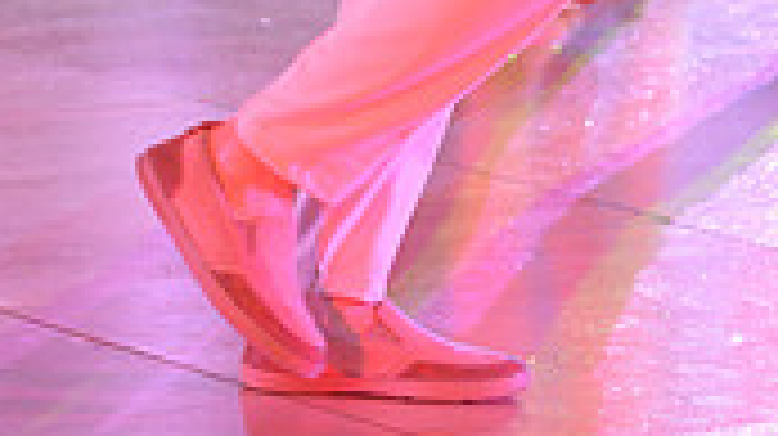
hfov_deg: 6.1
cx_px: 852
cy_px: -405
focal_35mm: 351
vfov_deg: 3.4
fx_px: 7235
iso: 3200
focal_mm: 100
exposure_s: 1/250
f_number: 4
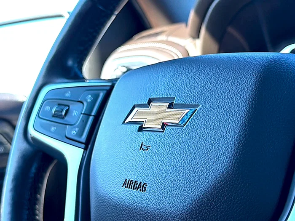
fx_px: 332
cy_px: 110
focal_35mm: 39
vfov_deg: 36.8
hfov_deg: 47.9
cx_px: 148
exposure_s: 1/168
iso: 64
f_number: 1.78
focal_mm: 6.76
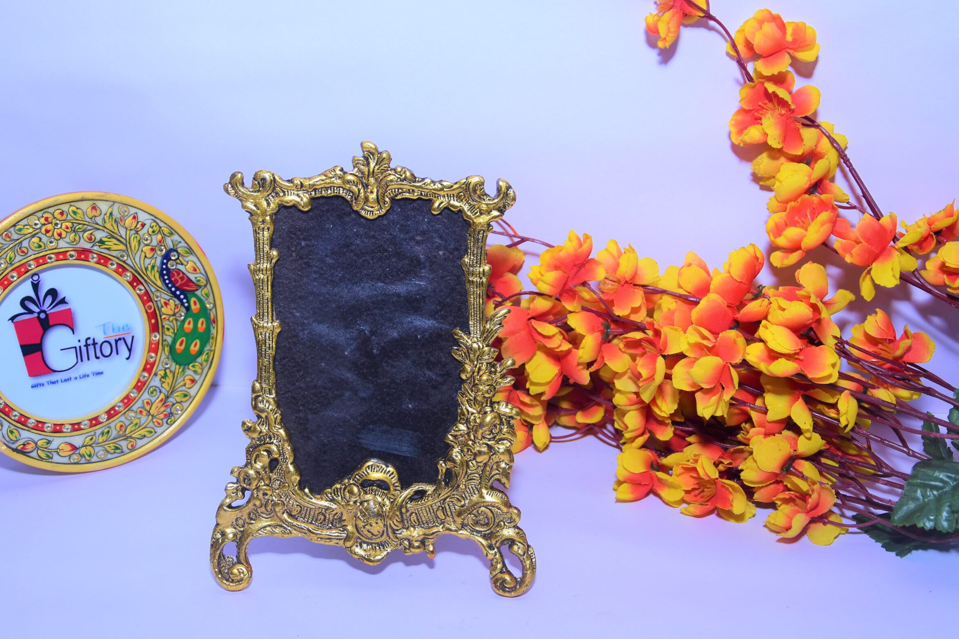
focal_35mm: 62
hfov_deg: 32.4
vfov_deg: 21.9
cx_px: 454
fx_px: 1651
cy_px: 302
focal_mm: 38
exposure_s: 1/125
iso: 250
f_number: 5
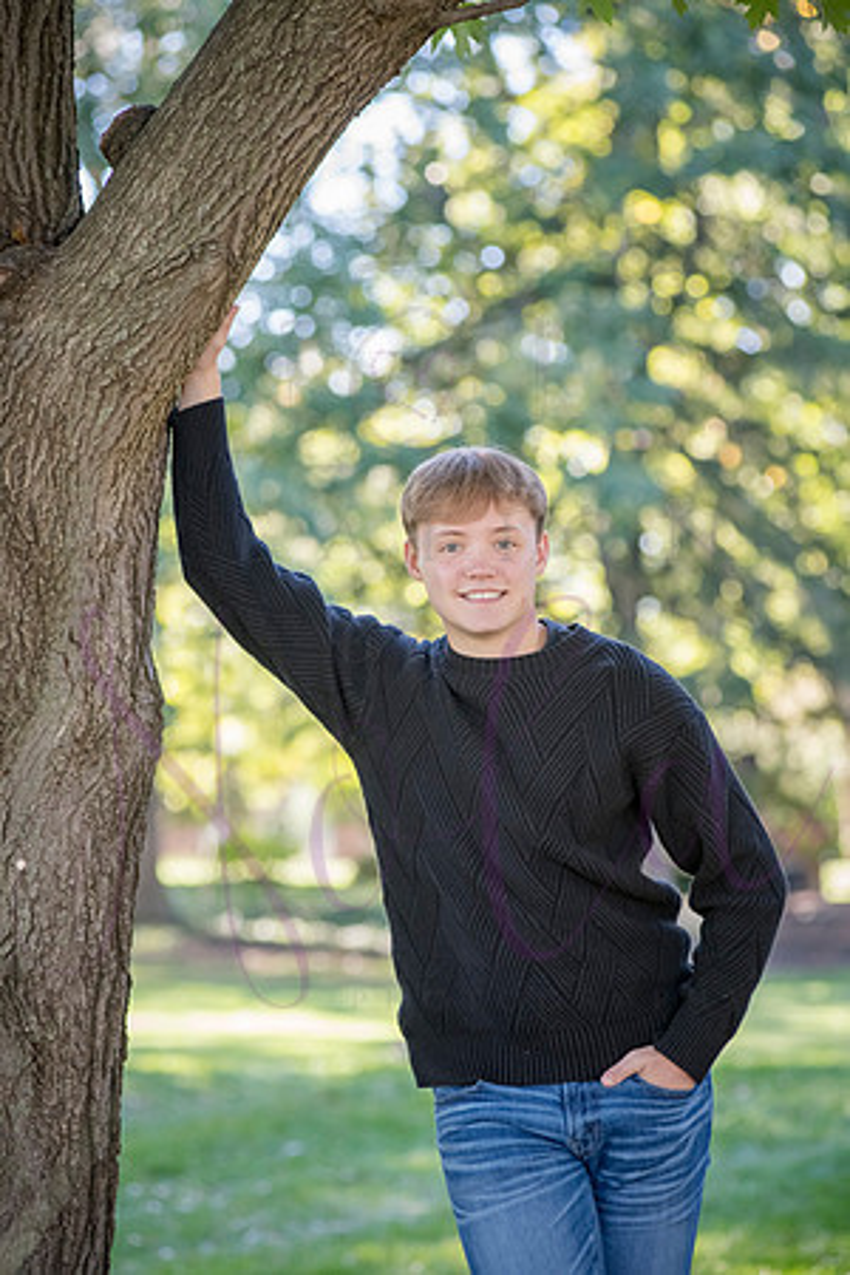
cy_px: 638
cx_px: 425
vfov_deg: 16.4
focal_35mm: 125
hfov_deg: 11.0
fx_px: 4427
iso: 800
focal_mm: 125
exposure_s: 1/250
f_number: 4.5
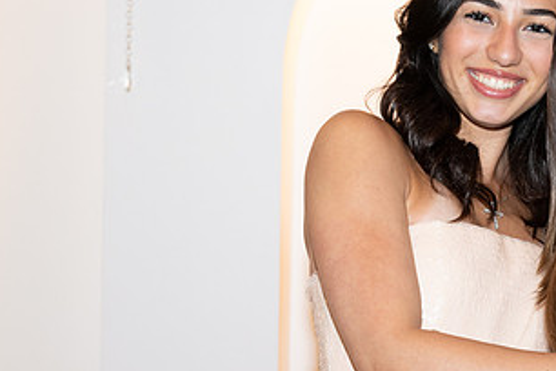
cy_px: 196
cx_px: 509
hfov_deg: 17.2
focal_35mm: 117
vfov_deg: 11.7
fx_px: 1807
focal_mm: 56
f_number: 5.6
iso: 1000
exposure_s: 1/80
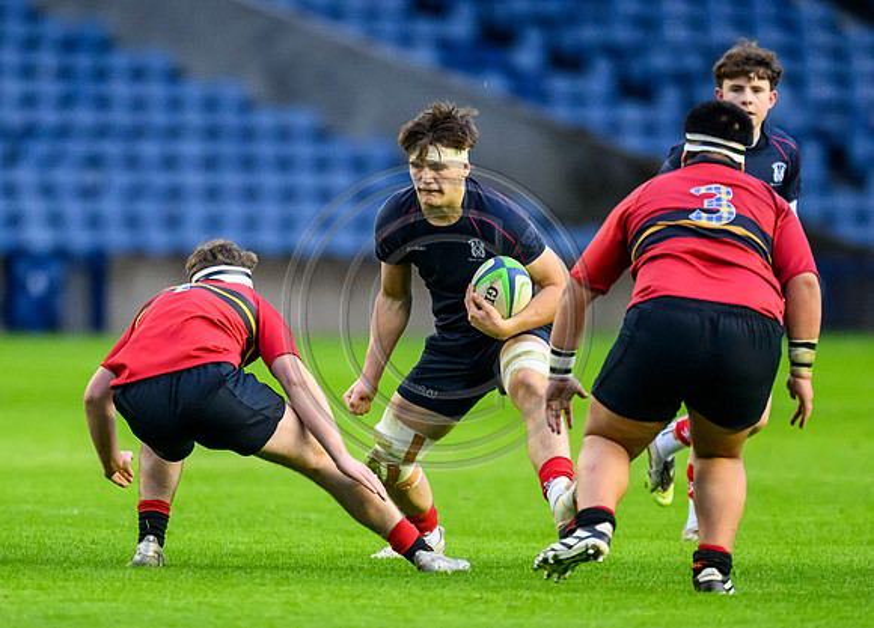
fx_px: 20283
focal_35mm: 815
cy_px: 296
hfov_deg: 2.5
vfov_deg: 1.8
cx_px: 418
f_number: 4
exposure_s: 1/1250
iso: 8000
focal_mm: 560
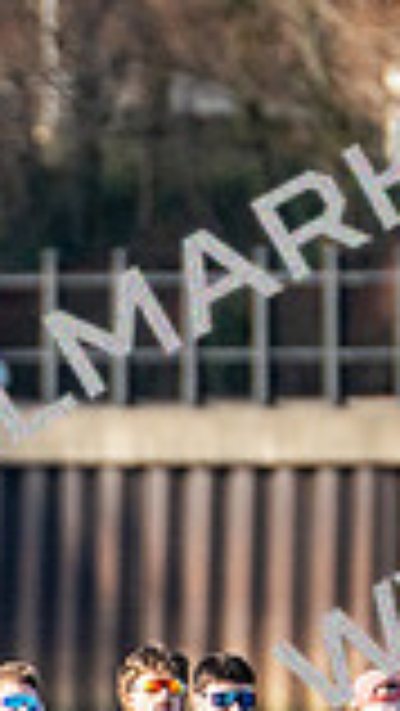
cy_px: 785
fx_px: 65021
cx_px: -54
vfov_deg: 0.6
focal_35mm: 3452
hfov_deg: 0.4
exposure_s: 1/2000
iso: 1000
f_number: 6.3
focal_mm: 600
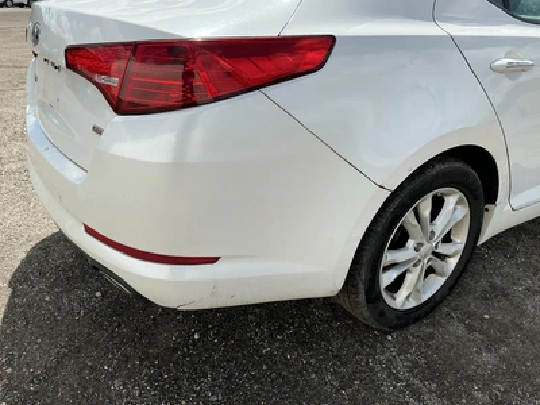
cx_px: 270
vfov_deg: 49.7
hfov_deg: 63.4
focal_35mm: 28
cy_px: 202
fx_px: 437
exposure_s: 1/1534
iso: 25
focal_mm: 3
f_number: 1.8
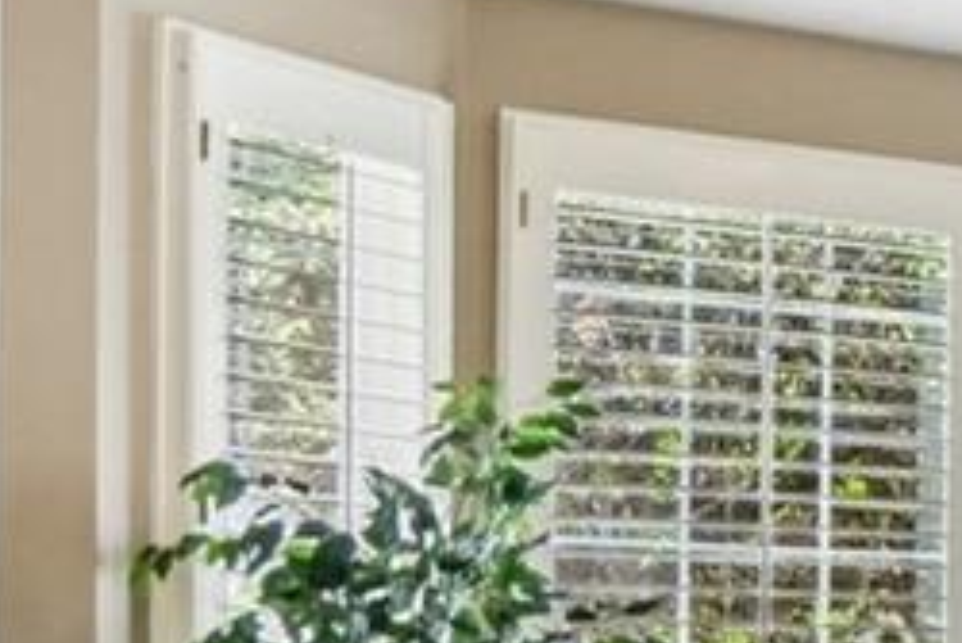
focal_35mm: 96
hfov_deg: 12.2
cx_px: 2732
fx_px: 2567
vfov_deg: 13.9
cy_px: 770
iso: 400
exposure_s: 1/15
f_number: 8
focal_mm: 10
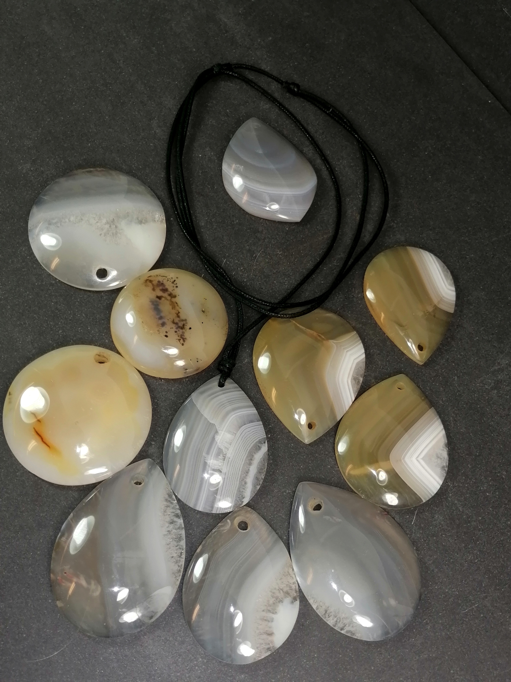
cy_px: 341
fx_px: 846
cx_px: 256
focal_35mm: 43
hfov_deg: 33.6
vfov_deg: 43.9
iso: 50
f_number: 1.8
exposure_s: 1/114
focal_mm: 4.75
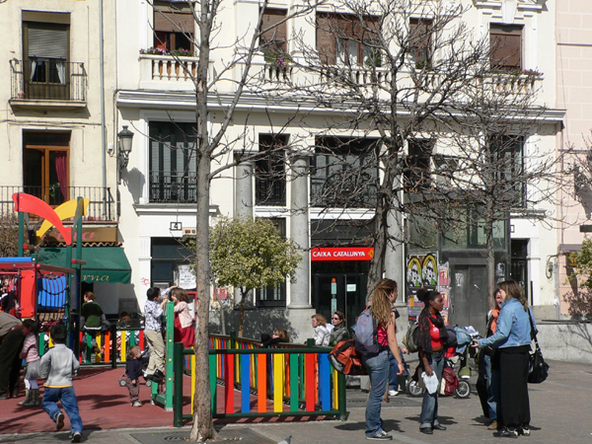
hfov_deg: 30.7
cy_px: 222
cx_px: 296
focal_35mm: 63
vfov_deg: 23.3
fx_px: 1077
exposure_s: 1/640
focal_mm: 8.3
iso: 100
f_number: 5.6
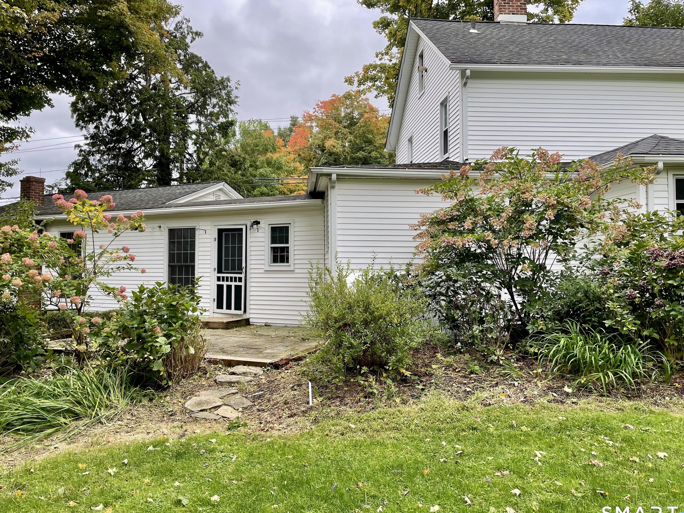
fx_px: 553
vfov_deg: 49.7
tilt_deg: +2.3
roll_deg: +0.3
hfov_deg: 63.5
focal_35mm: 28
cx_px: 343
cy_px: 249
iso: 32
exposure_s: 1/410
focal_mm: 4.2
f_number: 1.6
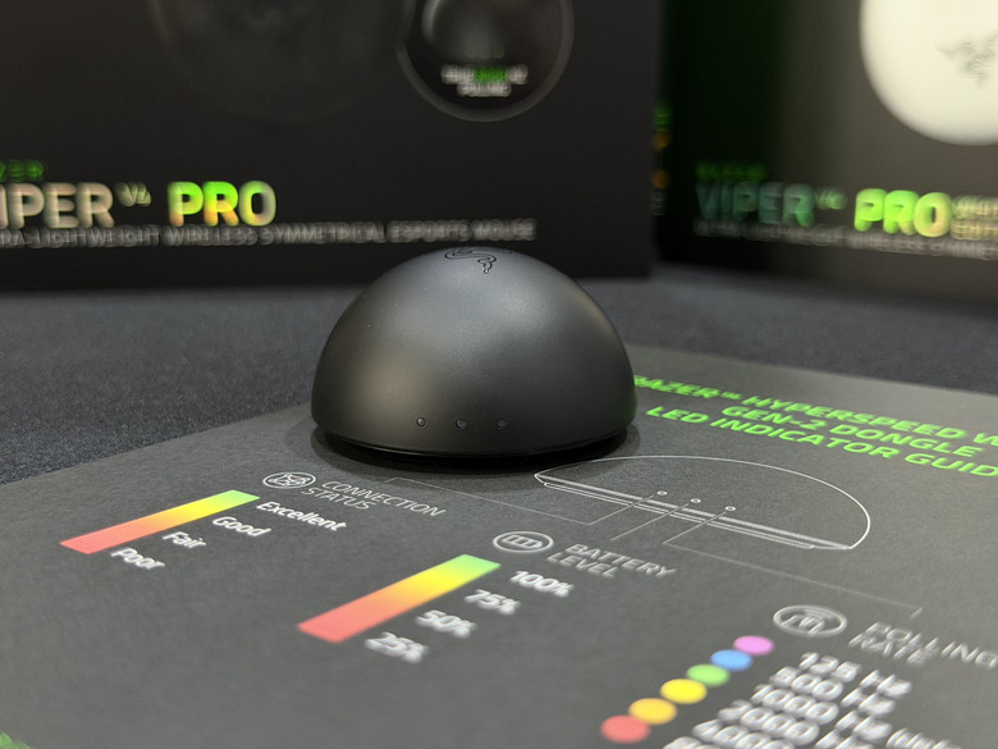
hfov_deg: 39.7
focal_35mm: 48
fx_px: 1384
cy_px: 374
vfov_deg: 30.3
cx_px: 499
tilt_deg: -13.5
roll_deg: +0.5
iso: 250
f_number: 1.78
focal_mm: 6.76
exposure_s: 1/40
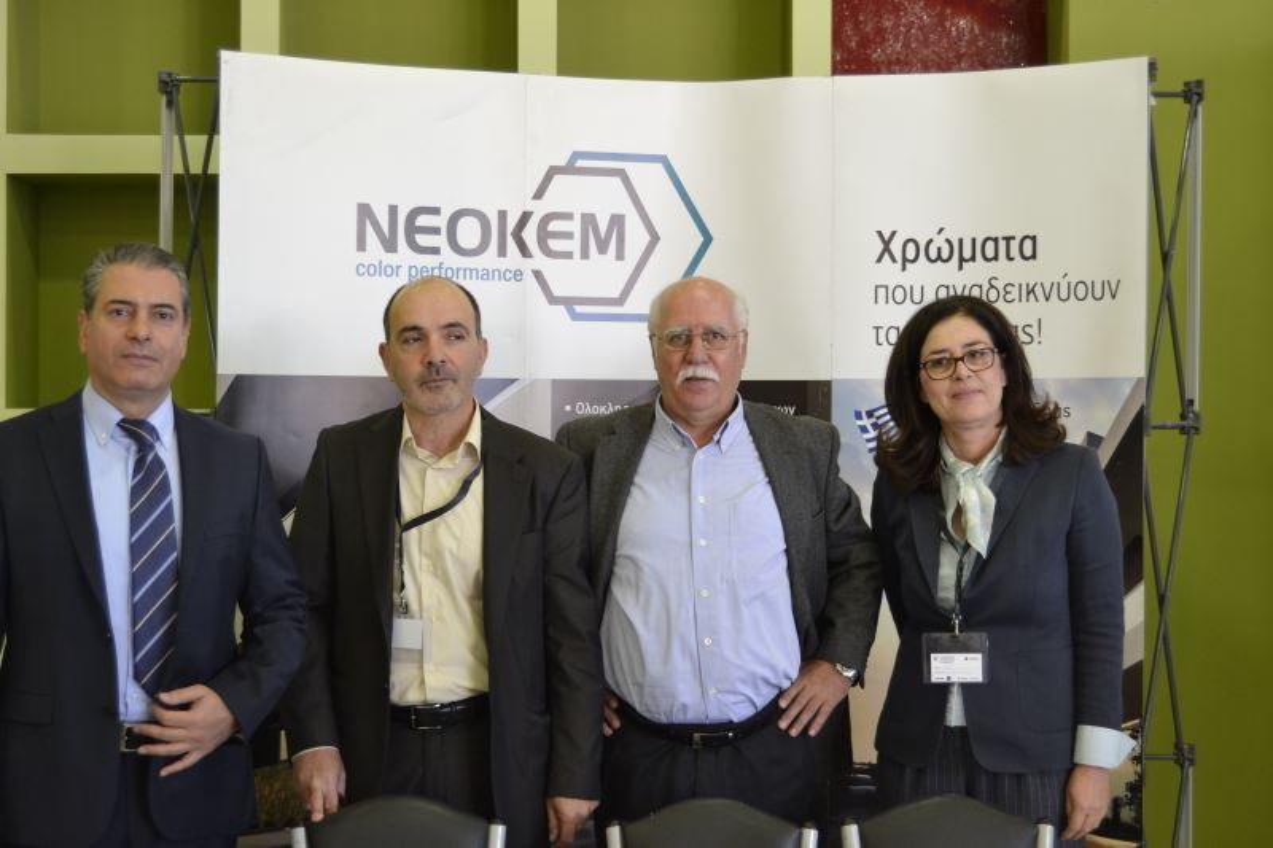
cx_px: 636
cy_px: 424
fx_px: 2015
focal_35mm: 57
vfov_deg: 23.8
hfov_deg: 35.1
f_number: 4.8
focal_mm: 38
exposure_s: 1/60
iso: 1250
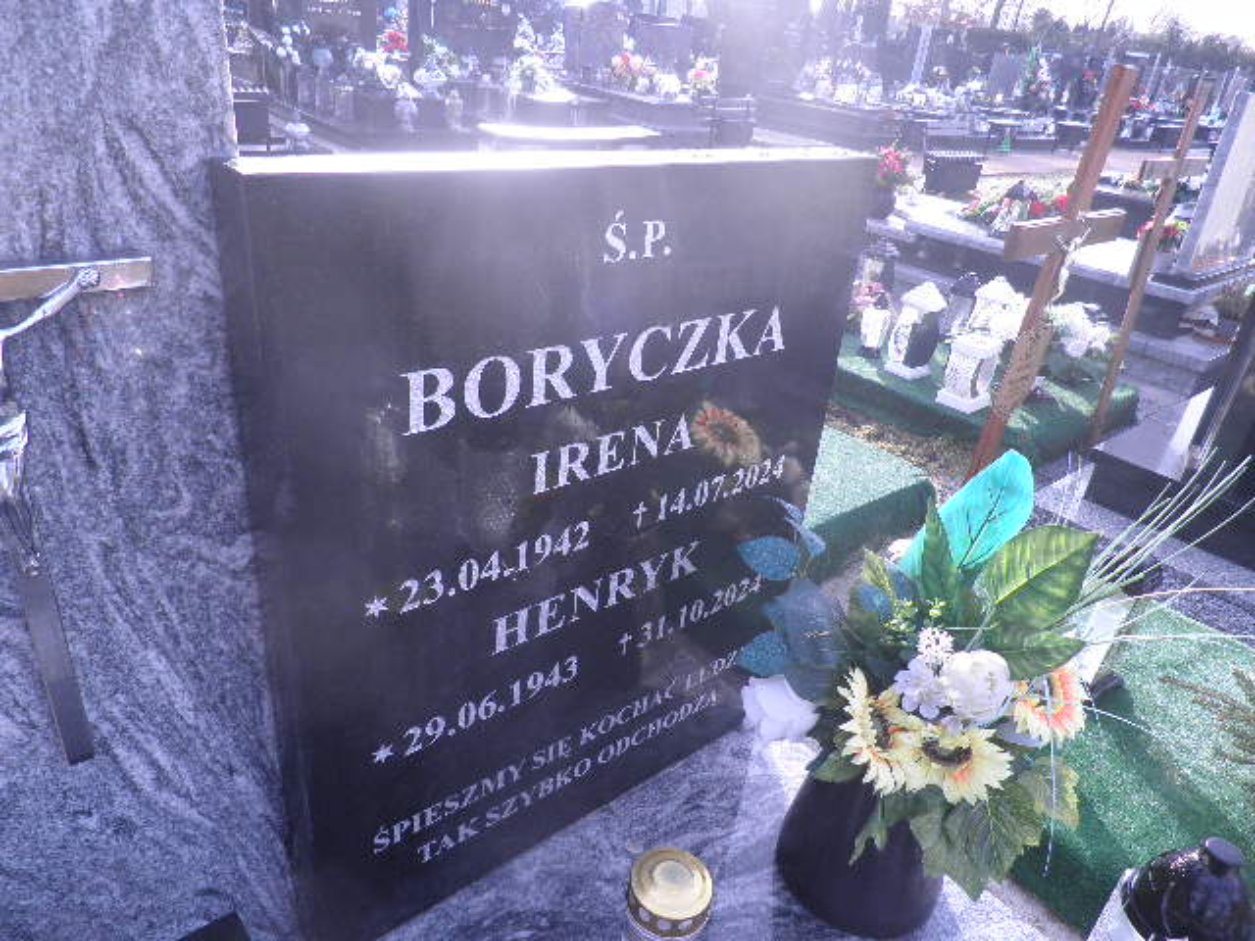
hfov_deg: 71.6
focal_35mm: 24
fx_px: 870
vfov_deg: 56.8
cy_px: 470
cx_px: 628
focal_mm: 4.3
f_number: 3.3
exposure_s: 1/125
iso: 64
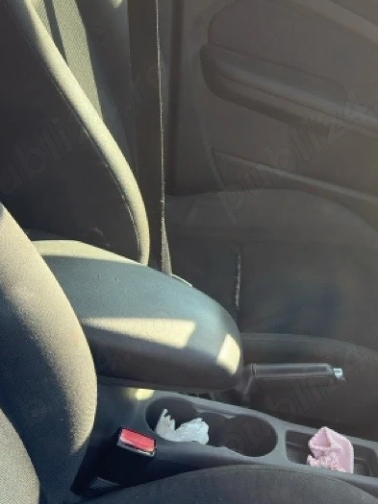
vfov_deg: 30.7
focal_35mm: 61
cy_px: 424
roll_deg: -28.3
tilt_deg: -36.9
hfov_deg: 23.0
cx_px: 382
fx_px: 889
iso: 80
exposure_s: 1/320
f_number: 1.78
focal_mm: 6.86
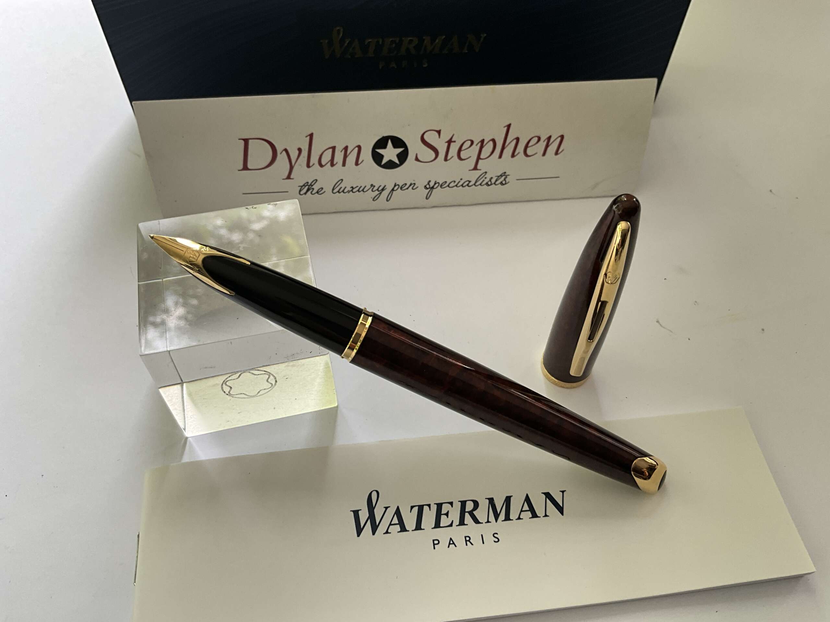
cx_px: 415
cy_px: 311
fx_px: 695
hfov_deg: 61.7
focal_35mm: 29
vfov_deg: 48.2
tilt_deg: -55.2
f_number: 1.8
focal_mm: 3
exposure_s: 1/122
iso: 40
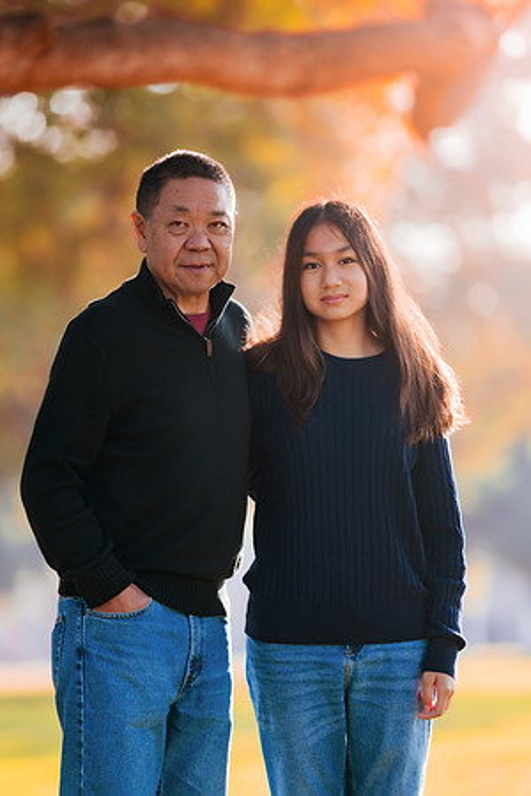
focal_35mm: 135
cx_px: 266
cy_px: 398
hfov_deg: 10.2
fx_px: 2987
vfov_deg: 15.2
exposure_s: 1/320
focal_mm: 135
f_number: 1.8
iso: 80
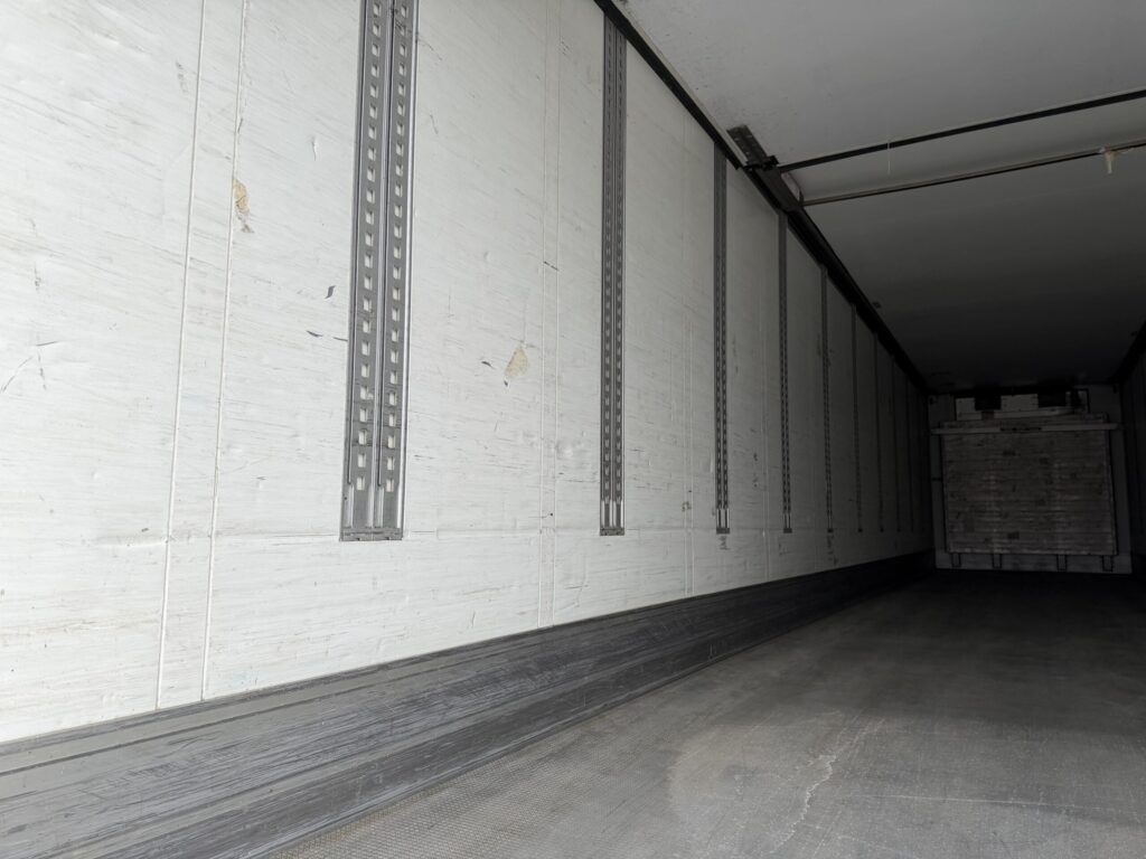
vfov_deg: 56.8
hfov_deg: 71.6
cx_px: 573
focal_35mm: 24
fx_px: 795
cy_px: 430
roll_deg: -0.4
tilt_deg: +5.6
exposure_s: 1/1770
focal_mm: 6.76
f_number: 1.78
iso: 80
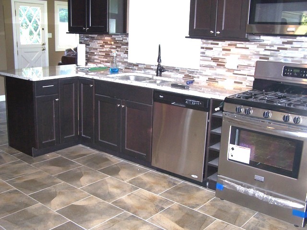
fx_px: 337
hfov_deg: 49.0
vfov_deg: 37.7
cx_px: 154
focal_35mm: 38
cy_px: 115
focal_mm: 6.3
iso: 140
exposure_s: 1/60
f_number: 2.8
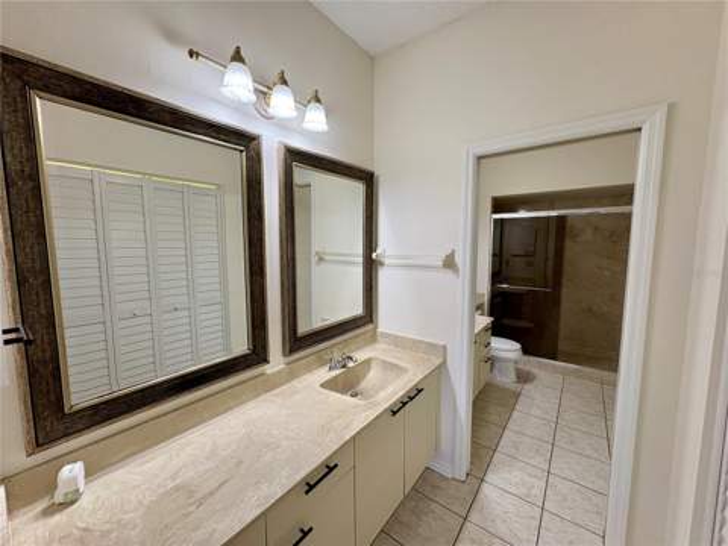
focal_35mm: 14
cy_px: 273
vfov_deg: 85.7
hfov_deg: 102.1
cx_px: 364
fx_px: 294
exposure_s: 1/120
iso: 160
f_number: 2.2
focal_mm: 2.22
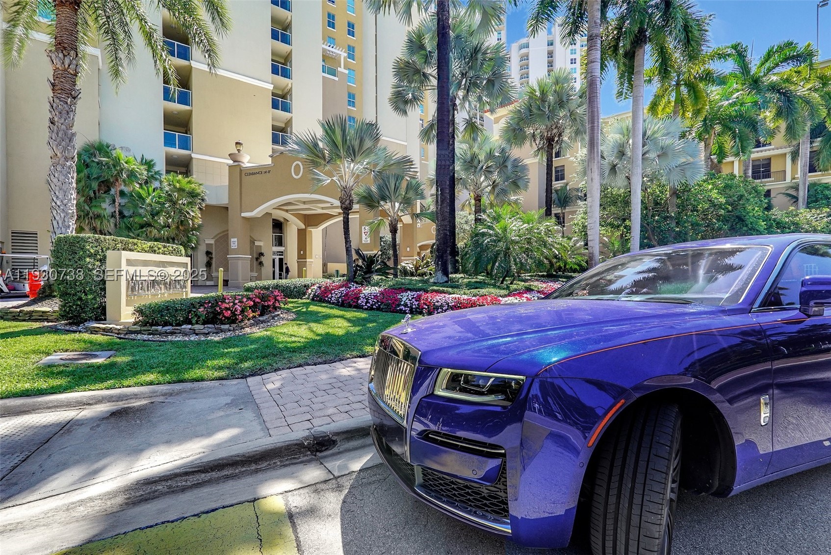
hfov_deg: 96.7
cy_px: 278
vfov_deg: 73.8
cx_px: 416
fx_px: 370
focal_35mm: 16
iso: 640
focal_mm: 16
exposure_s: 1/320
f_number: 13
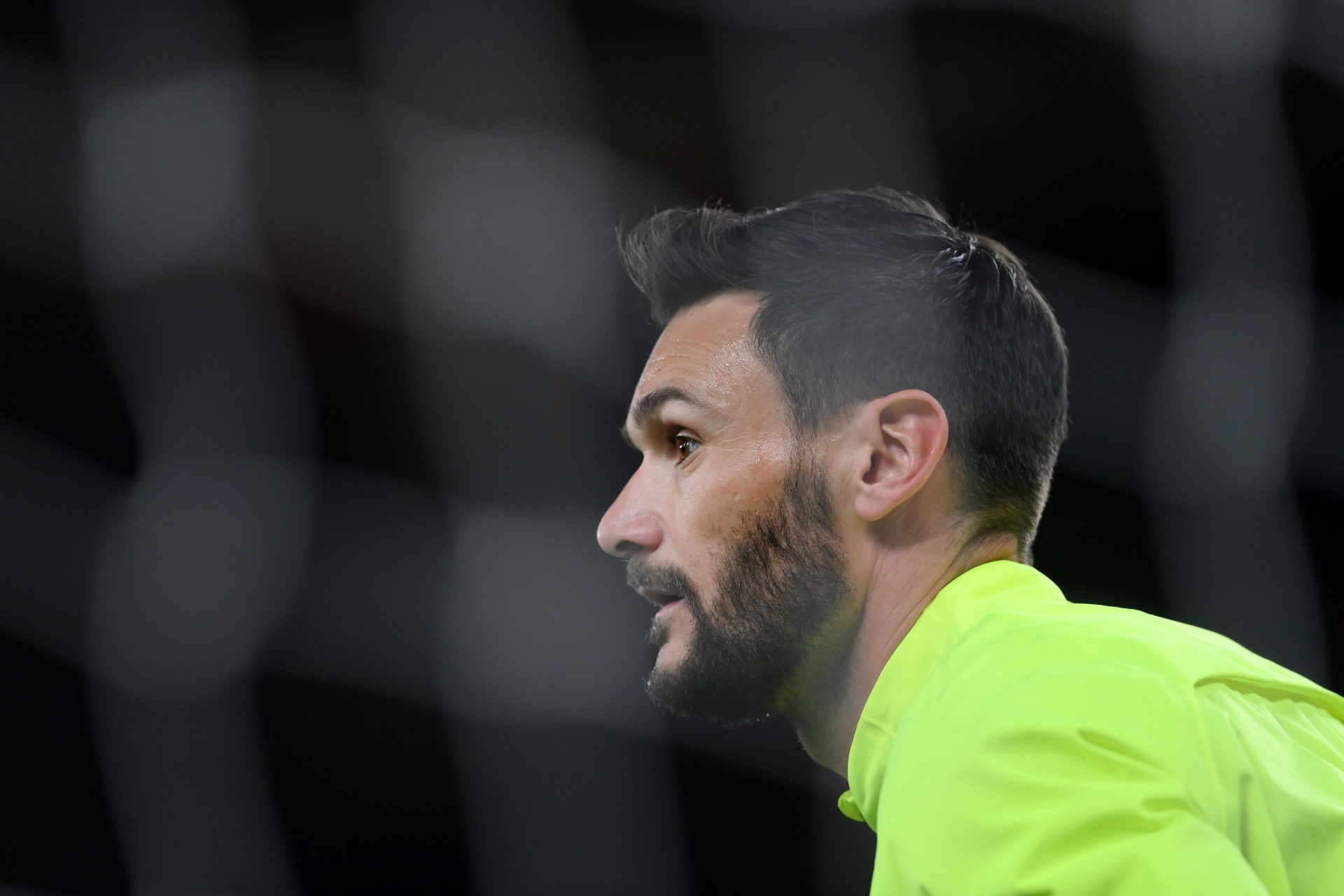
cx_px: 672
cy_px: 448
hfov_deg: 5.2
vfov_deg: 3.4
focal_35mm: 400
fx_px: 14932
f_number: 2.8
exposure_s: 1/2000
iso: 1600
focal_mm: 400
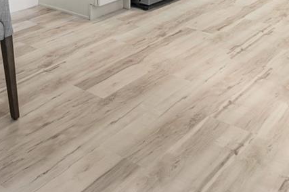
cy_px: -144
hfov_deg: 32.4
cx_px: 51
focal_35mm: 60
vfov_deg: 18.3
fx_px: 481
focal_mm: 16
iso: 400
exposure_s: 1/20
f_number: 8
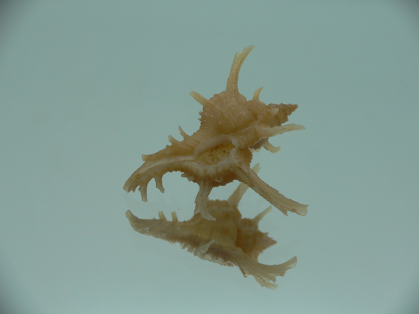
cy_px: 157
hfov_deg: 52.6
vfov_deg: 40.7
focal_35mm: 35
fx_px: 424
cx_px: 210
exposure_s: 1/60
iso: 80
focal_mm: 4.6
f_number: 2.8
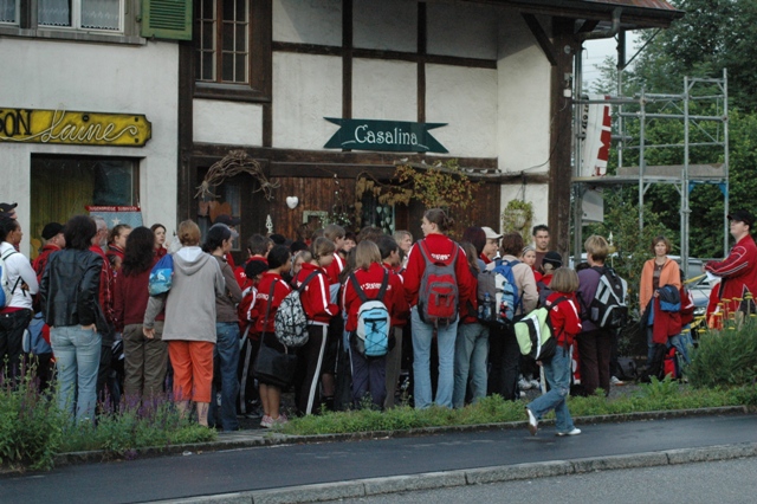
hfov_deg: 19.5
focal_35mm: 105
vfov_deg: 13.0
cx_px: 378
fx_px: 2207
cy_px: 252
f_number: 9
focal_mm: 70
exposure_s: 1/320
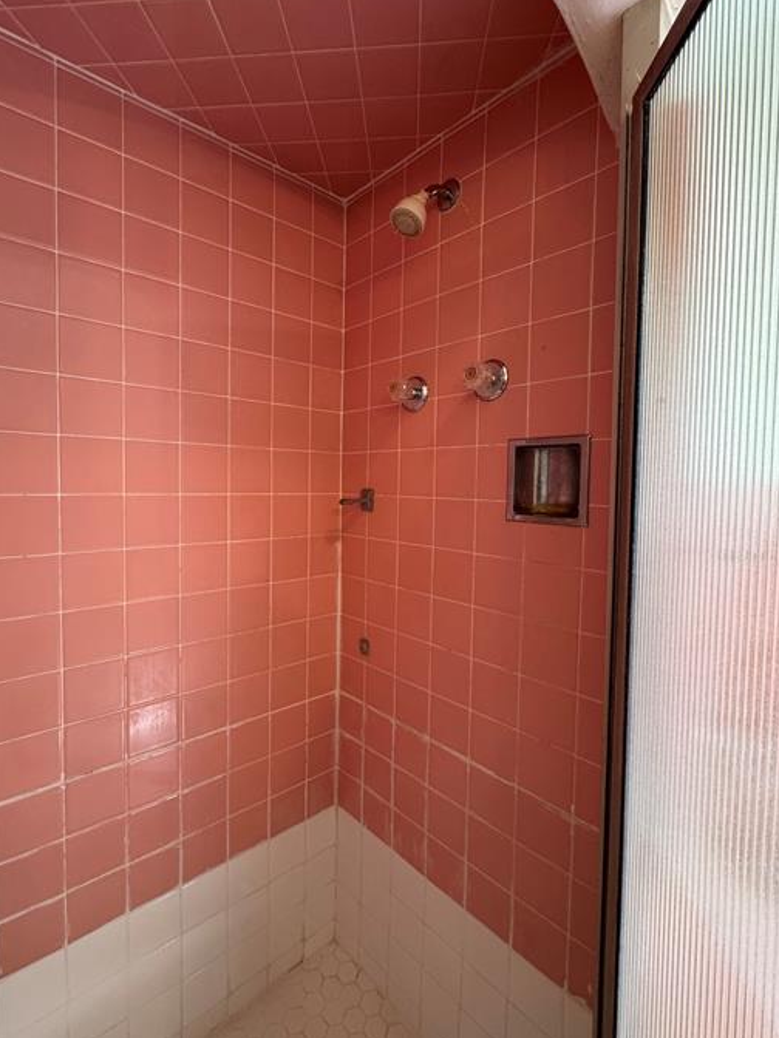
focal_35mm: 16
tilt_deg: -3.9
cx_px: 365
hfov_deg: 78.0
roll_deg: -1.1
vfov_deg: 94.5
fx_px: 480
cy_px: 504
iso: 250
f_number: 2.2
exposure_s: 1/60
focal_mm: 2.22
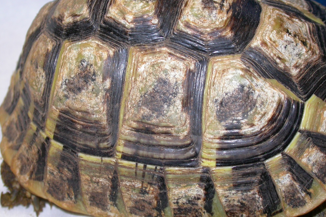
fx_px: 742
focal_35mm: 82
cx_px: 164
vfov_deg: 16.6
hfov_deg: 24.8
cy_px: 106
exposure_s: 1/60.3
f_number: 3.5
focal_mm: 16.2
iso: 100
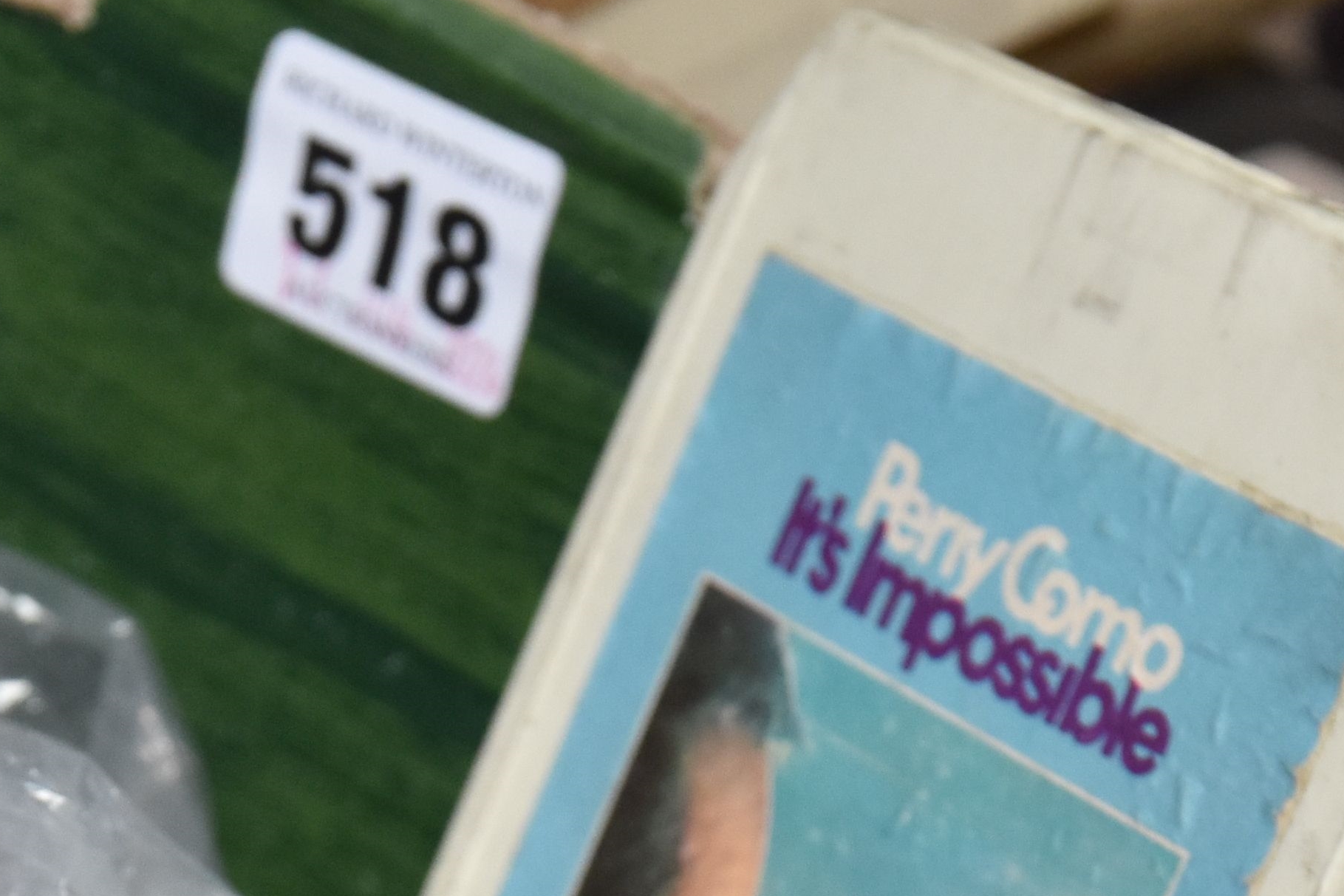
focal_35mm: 223
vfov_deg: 6.1
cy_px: 1372
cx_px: 445
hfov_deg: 9.2
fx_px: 8312
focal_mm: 45
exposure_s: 1/60
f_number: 8
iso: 800
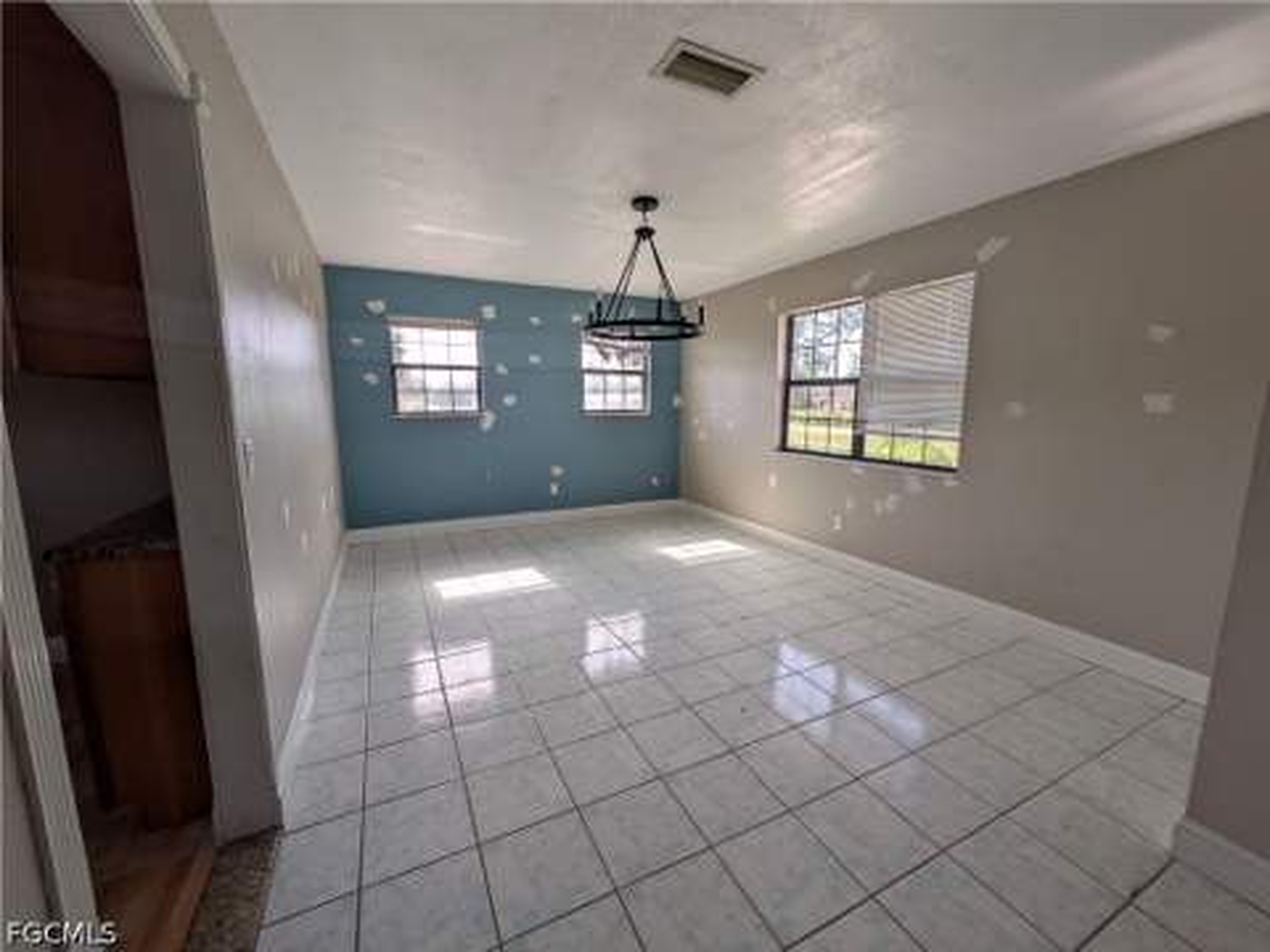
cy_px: 476
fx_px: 514
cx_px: 635
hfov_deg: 102.1
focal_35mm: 14
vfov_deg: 85.7
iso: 54
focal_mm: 1.83
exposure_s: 1/351
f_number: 2.2
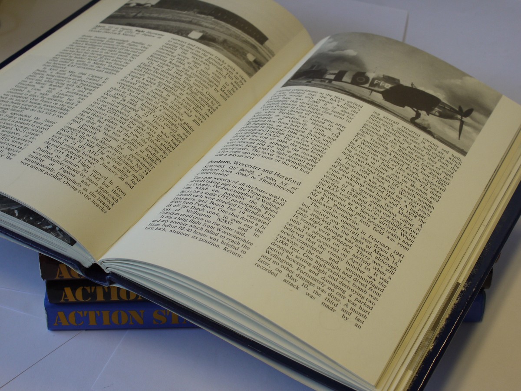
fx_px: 903
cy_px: 196
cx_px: 260
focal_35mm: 60
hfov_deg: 32.2
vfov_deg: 24.4
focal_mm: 30
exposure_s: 1/80
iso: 400
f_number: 7.1
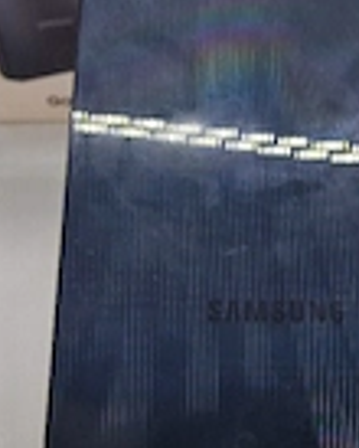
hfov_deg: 40.0
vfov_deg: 44.2
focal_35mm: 37
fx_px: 490
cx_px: 219
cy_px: 36
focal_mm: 2.2
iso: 50
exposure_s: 1/179
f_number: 2.2
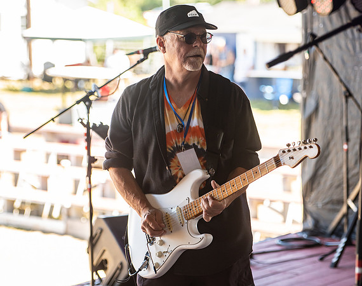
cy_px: 174
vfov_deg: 11.9
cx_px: 181
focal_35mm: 129
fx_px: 1375
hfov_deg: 15.0
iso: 500
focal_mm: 95
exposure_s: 1/640
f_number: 2.8
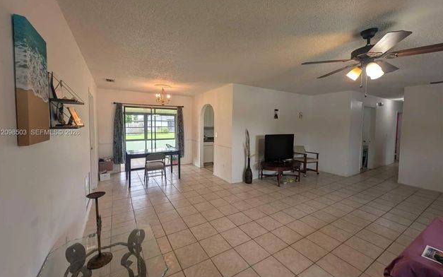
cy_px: 133
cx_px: 218
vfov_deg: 82.8
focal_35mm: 13
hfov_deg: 109.3
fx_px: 157
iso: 68
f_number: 1.95
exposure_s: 1/120
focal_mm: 2.23
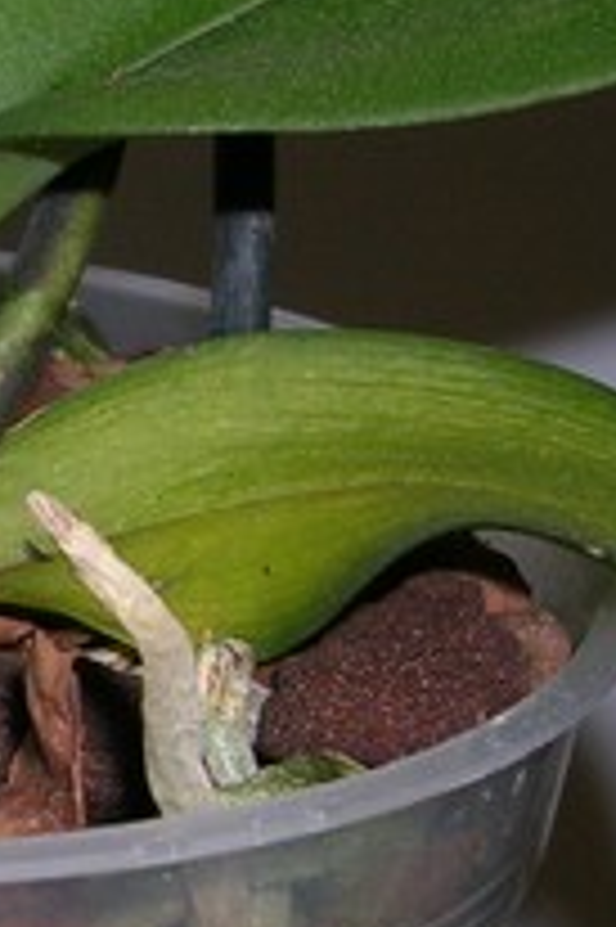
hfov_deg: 10.7
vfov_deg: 16.6
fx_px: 3162
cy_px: 702
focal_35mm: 123
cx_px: -306
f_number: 2.8
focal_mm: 5.8
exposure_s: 1/60.1
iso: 50
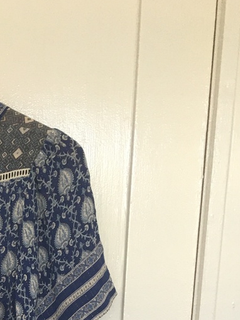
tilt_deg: -14.7
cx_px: -55
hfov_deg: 15.6
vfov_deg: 19.0
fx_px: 842
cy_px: 475
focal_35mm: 91
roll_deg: -0.1
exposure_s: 1/17
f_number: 2.2
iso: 32
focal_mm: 4.15
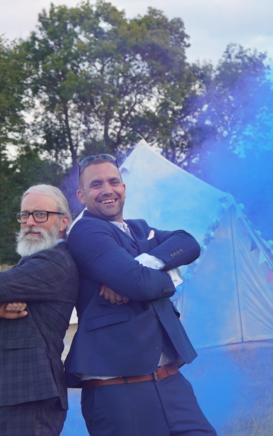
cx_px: 116
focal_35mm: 92
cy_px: 243
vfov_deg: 22.5
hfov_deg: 14.2
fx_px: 1095
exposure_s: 1/160
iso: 500
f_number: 4.5
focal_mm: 51
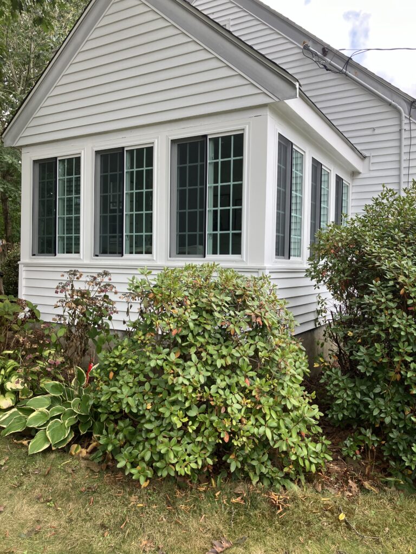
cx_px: 208
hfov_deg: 49.7
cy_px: 277
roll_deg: -1.3
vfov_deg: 63.4
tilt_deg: -0.6
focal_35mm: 28
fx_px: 449
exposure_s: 1/235
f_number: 1.8
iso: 25
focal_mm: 3.99
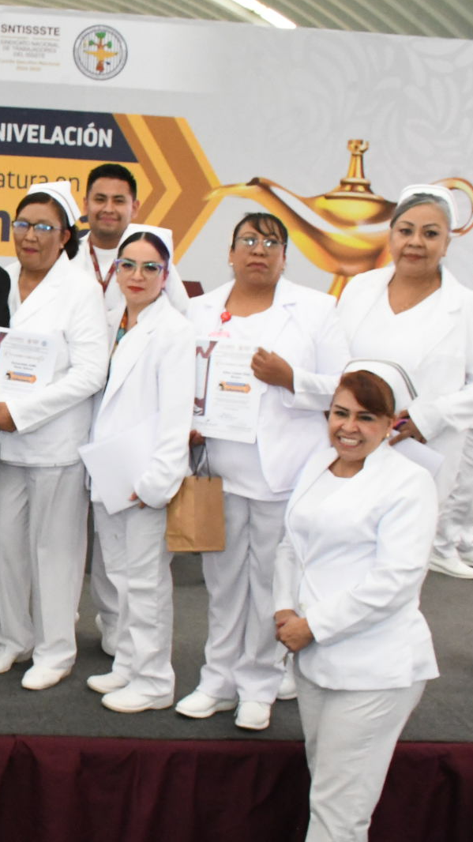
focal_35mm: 43
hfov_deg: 24.9
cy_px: 416
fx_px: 960
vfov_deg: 47.4
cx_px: -101
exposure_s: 1/160
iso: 6400
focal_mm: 18
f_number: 14
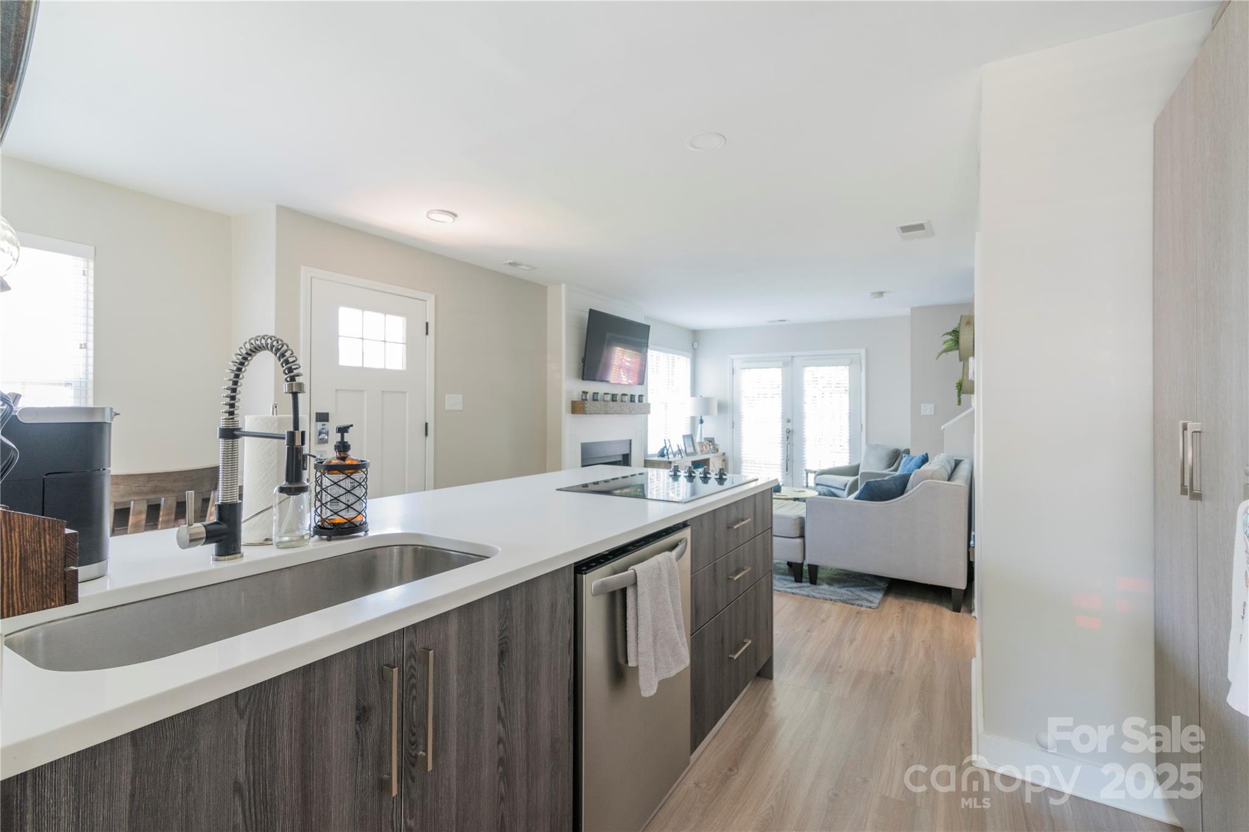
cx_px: 624
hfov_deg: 96.7
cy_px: 416
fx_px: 555
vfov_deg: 73.7
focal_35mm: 16
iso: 400
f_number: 13
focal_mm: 16
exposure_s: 1/1.67
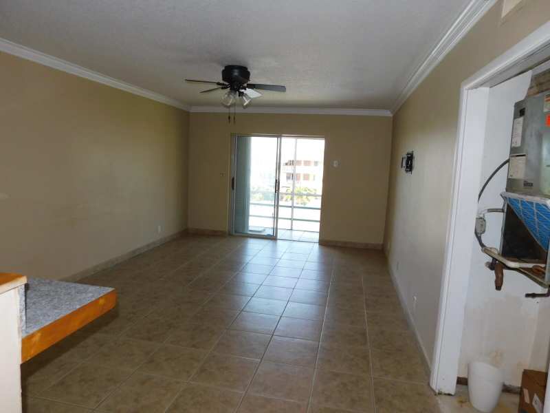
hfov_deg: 73.9
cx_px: 275
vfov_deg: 58.9
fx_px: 365
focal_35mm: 23
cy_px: 206
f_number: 3
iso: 125
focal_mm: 4
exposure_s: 1/100
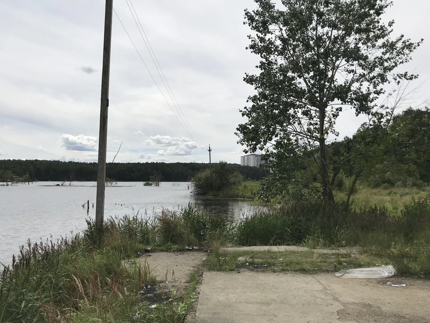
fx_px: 348
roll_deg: -1.4
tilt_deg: +6.3
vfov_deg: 49.7
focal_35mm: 28
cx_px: 215
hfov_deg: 63.4
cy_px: 162
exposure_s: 1/5650
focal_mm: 3.99
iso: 25
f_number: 1.8
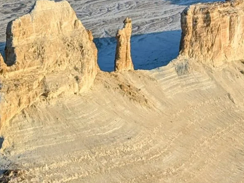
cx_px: 314
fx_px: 1143
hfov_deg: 11.9
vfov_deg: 9.1
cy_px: -31
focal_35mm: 162
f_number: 1.85
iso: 51
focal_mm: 6.81
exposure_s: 1/1667
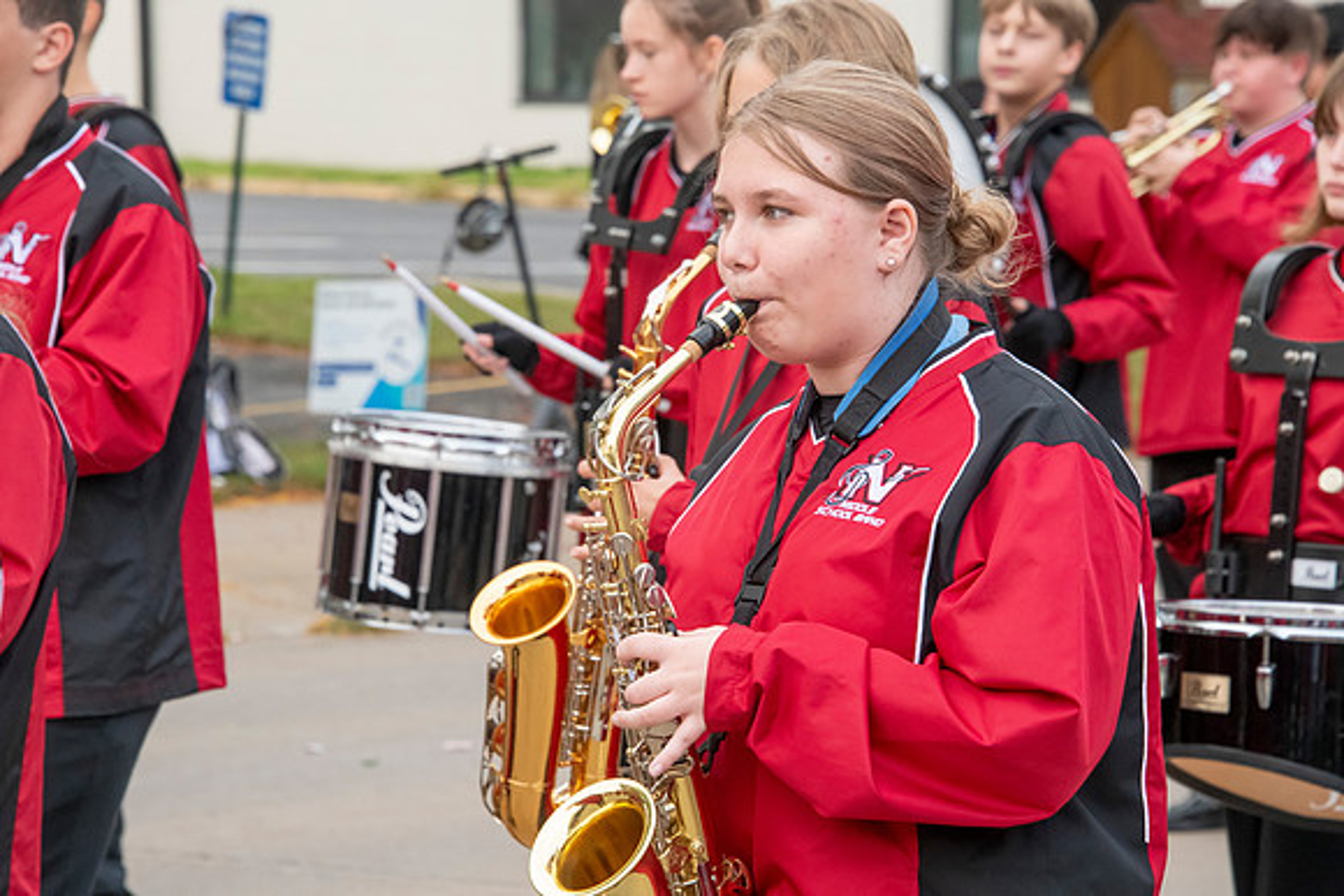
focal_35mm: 190
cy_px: 448
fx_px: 7095
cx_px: 672
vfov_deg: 7.2
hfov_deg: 10.8
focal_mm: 190
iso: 3200
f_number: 11
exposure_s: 1/250
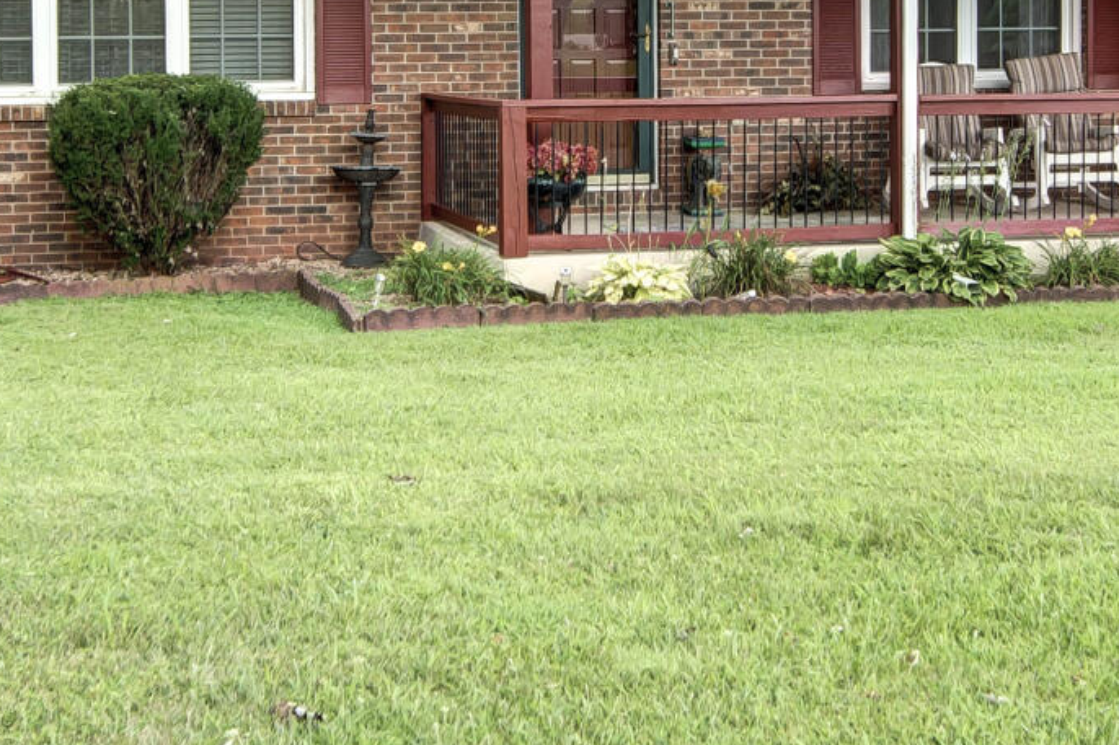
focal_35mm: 70
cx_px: 649
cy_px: 86
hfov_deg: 28.8
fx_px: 2175
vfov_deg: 19.1
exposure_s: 1/30
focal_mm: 16
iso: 100
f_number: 6.7
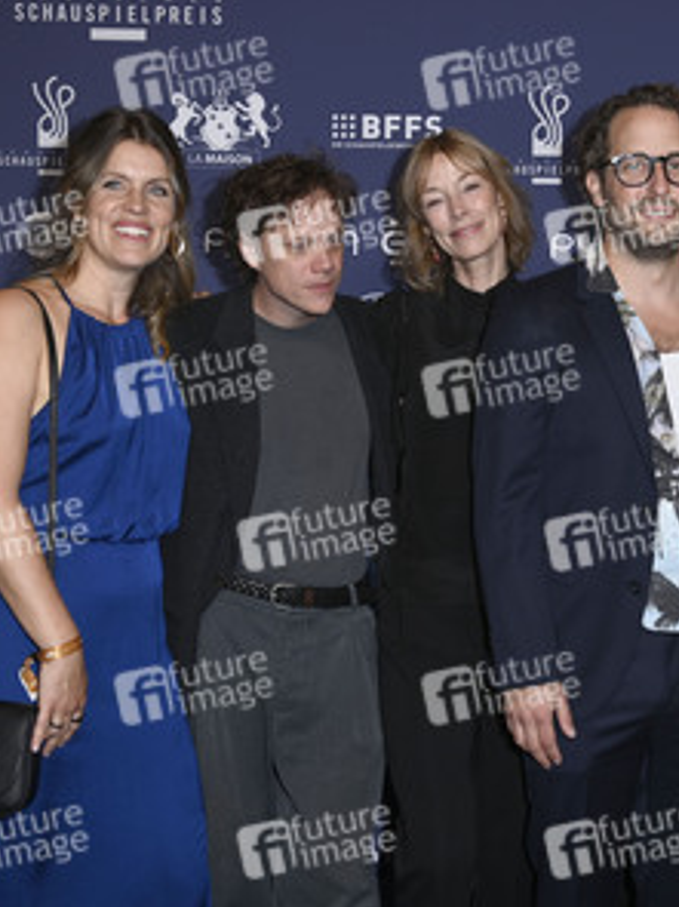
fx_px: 1309
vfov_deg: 38.2
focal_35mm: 50
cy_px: 458
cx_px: 542
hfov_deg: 28.5
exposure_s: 1/250
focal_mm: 34
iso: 400
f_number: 5.6
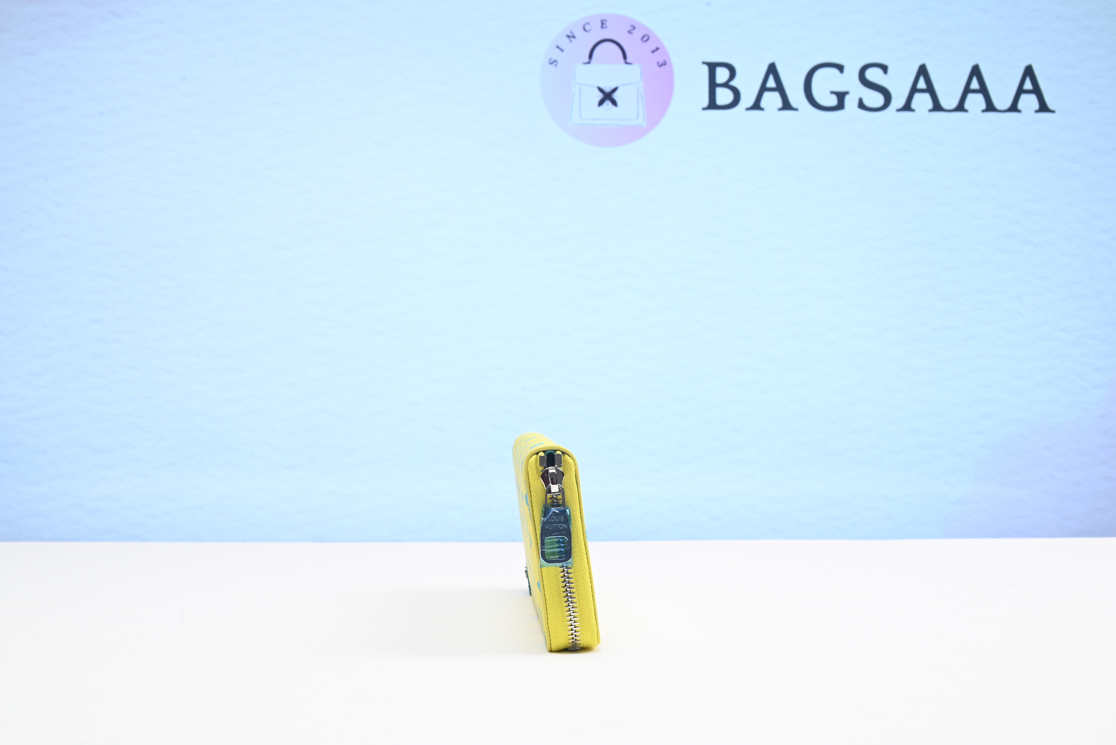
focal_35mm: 40
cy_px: 372
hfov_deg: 48.4
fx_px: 1240
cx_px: 558
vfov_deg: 33.4
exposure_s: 1/2
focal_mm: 40
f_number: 16
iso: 100
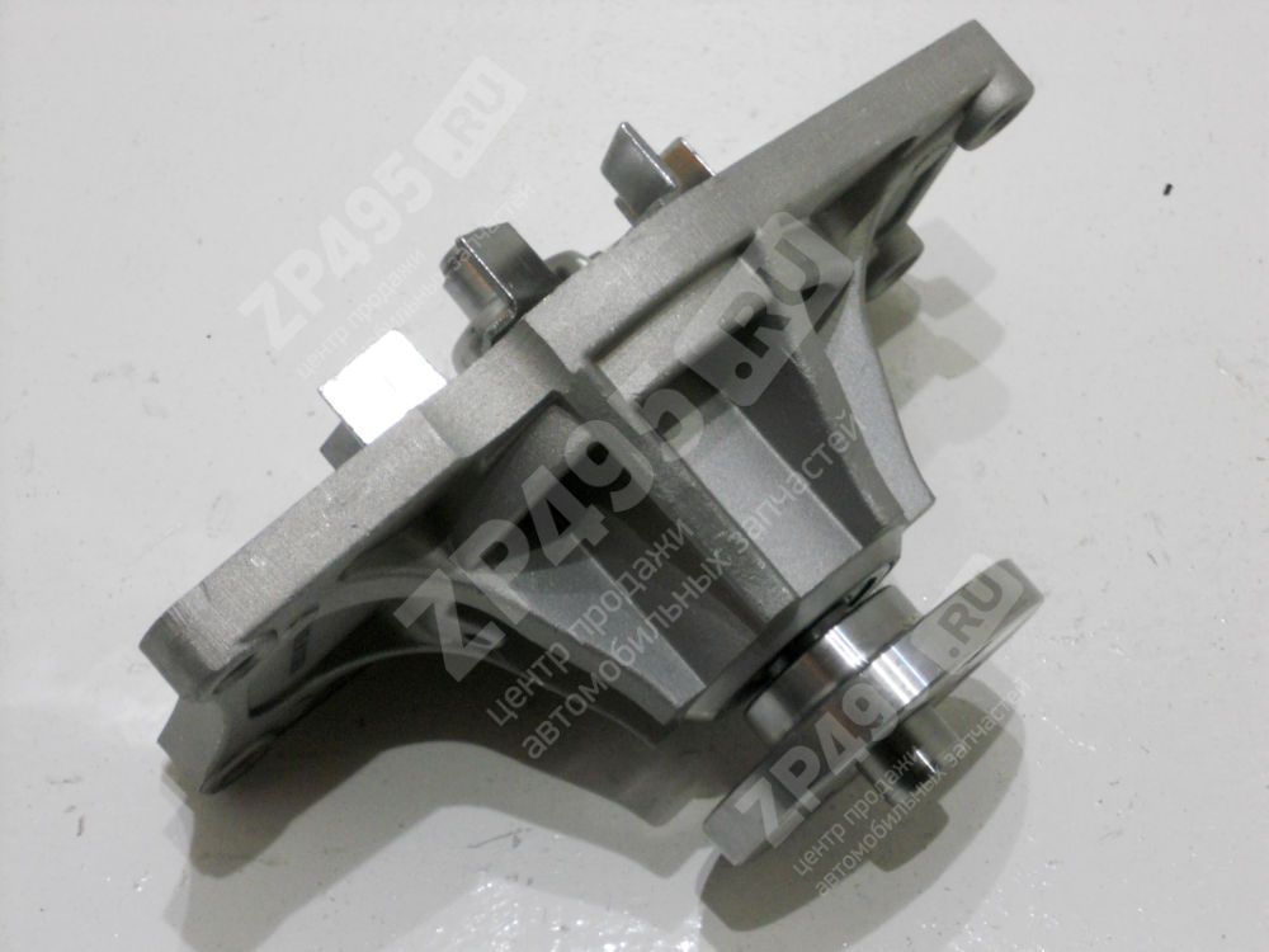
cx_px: 634
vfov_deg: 16.1
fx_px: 3373
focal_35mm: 92
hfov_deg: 21.3
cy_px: 476
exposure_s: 1/30
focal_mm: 16.5
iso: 400
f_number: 5.4
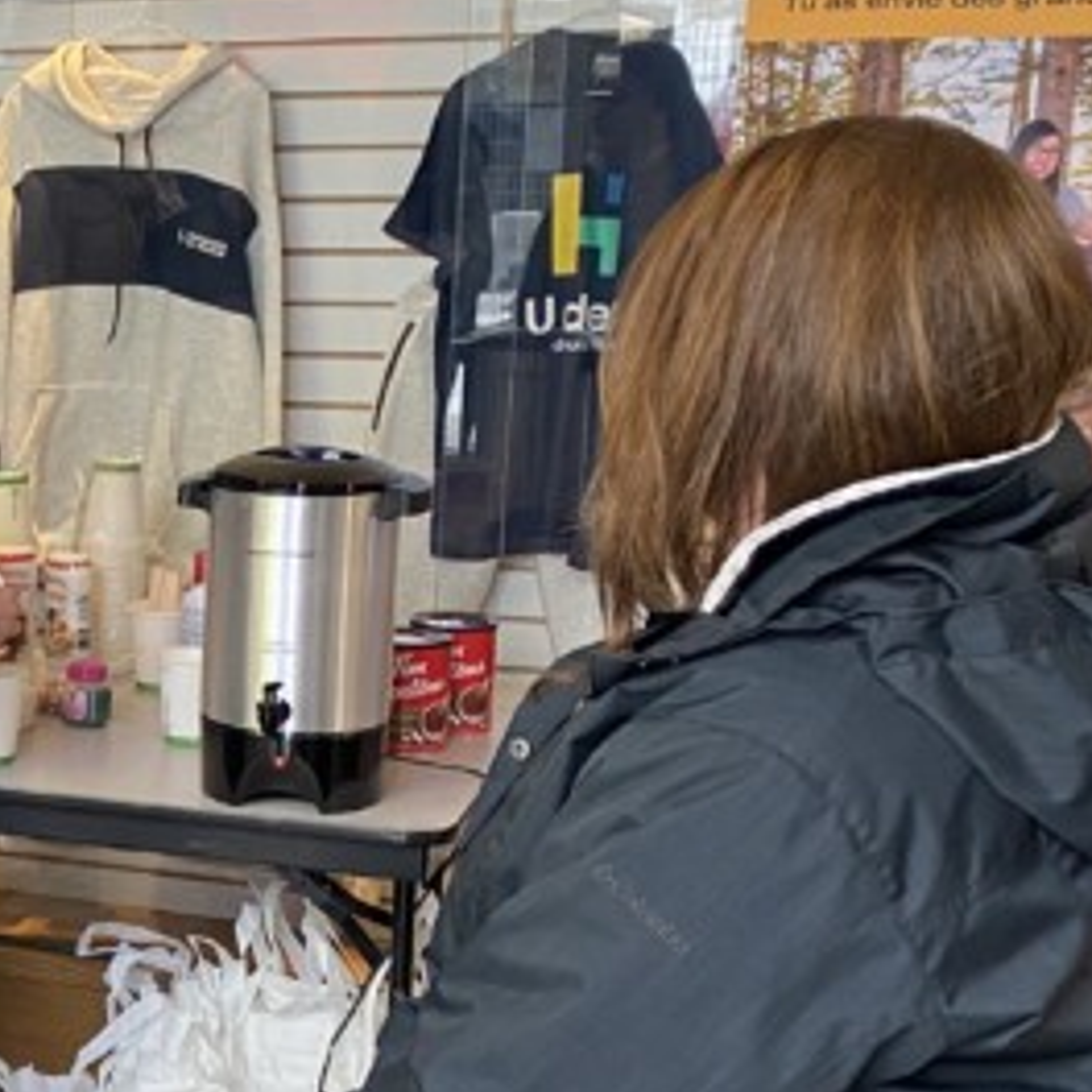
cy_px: 703
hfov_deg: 19.1
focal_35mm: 77
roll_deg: +1.7
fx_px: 2748
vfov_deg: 22.4
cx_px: -635
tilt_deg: -13.6
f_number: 1.8
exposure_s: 1/60
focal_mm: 4.25
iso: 80
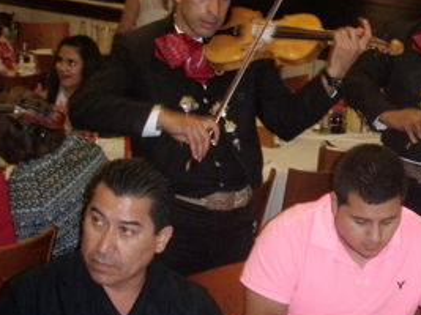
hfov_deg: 20.8
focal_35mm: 91
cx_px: 429
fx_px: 1106
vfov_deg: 16.2
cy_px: 112
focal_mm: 6.7
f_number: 3.5
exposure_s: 1/30
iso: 250
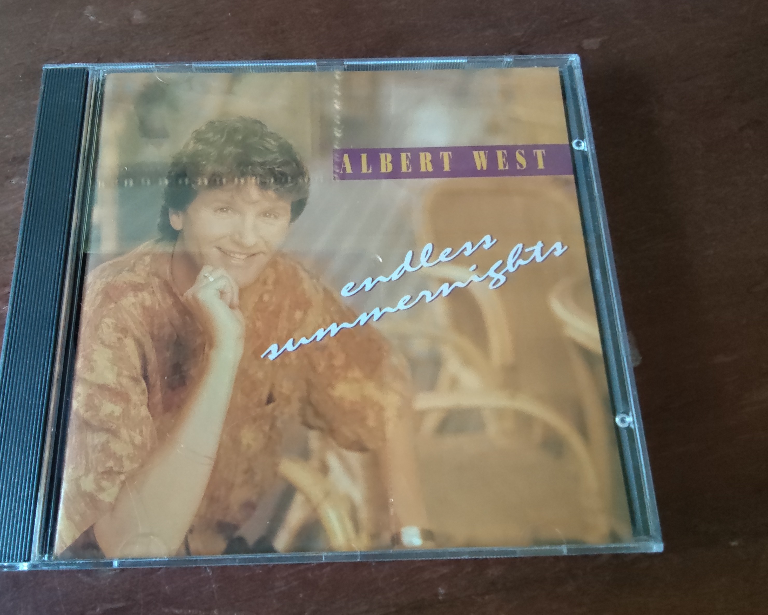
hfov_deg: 62.1
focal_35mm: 28
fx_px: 636
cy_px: 306
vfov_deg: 51.5
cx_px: 349
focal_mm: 2.78
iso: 640
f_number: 2
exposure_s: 1/33.3
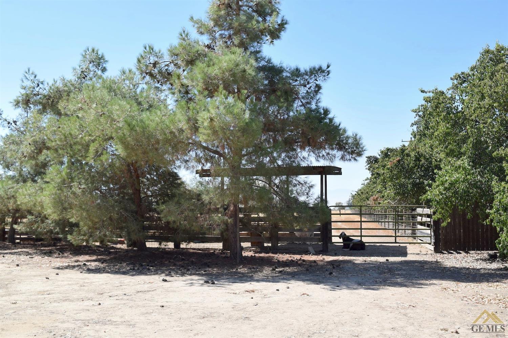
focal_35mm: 39
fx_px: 550
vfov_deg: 34.2
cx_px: 254
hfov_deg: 49.6
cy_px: 169
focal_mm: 26
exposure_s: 1/320
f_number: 9
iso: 200
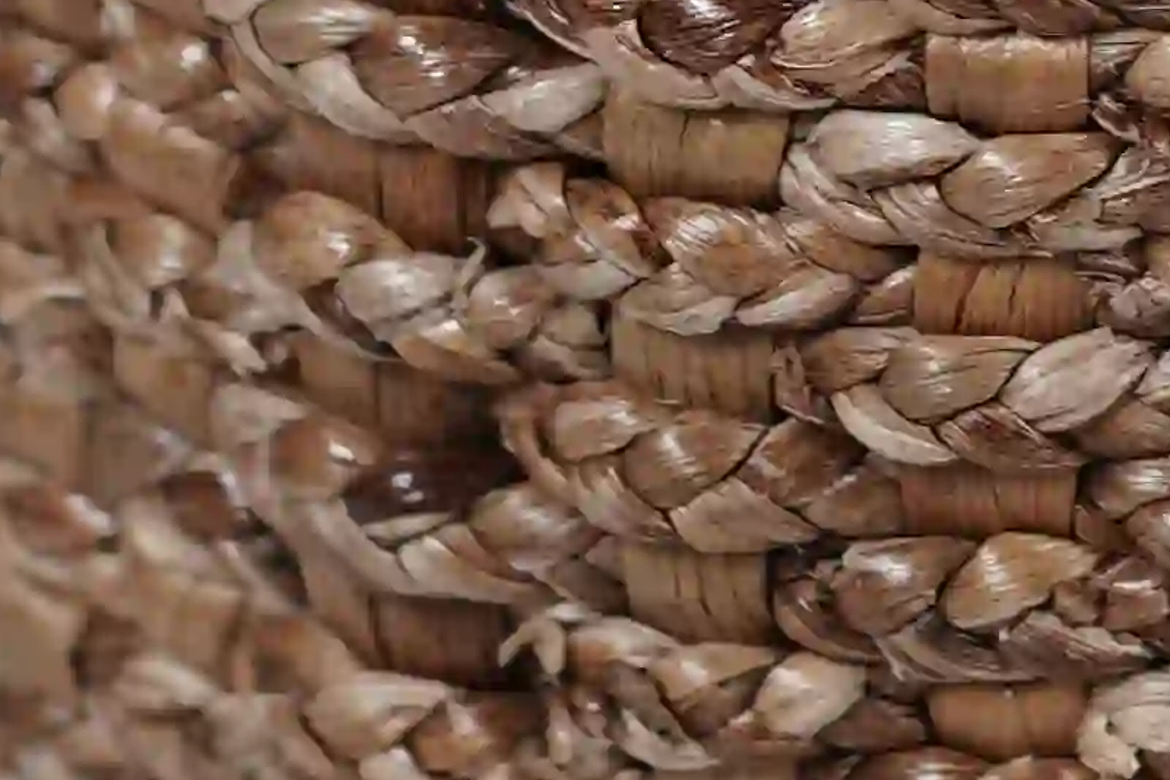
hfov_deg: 5.0
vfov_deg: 3.3
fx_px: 13389
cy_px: -840
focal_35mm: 412
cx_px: 1285
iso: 200
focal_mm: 55
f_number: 3.2
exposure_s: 1/125
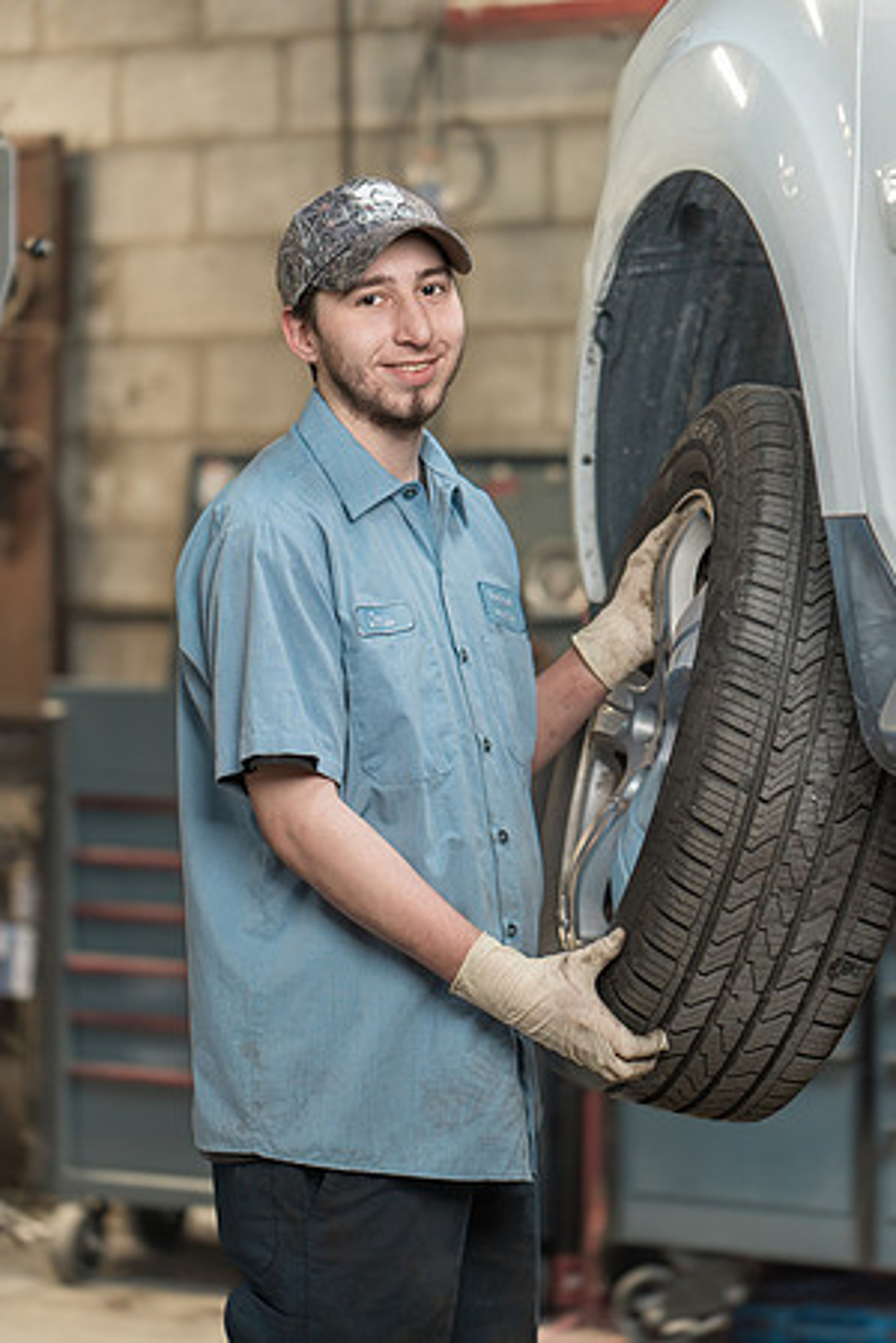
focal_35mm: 85
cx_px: 448
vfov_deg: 23.9
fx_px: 3173
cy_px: 672
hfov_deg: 16.1
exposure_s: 1/250
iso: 640
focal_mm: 85
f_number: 2.2
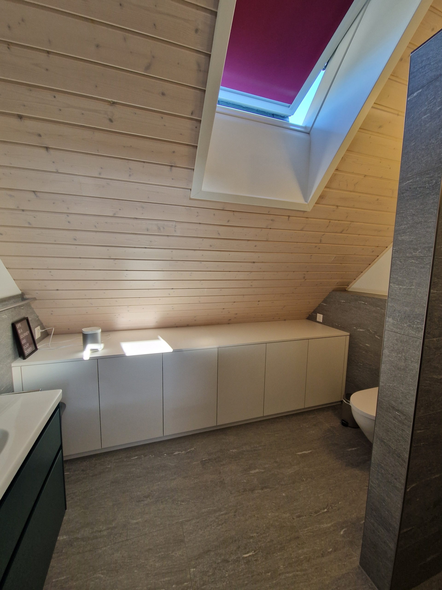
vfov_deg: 106.2
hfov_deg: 89.9
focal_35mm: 13
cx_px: 221
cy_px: 295
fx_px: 221
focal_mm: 2.2
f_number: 2.2
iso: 125
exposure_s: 1/50
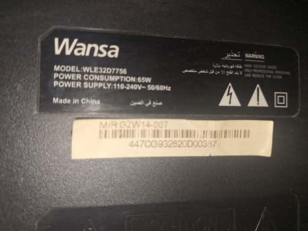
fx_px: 205
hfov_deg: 73.9
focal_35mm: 23
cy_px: 116
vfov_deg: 58.9
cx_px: 154
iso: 40
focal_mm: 5.54
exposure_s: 1/494
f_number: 1.8
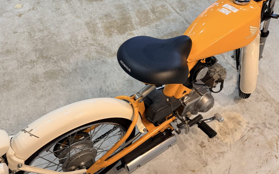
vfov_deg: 47.6
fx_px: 198
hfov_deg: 70.4
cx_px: 138
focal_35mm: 26
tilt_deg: -55.1
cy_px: 82
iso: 200
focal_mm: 6.76
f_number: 1.78
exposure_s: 1/60
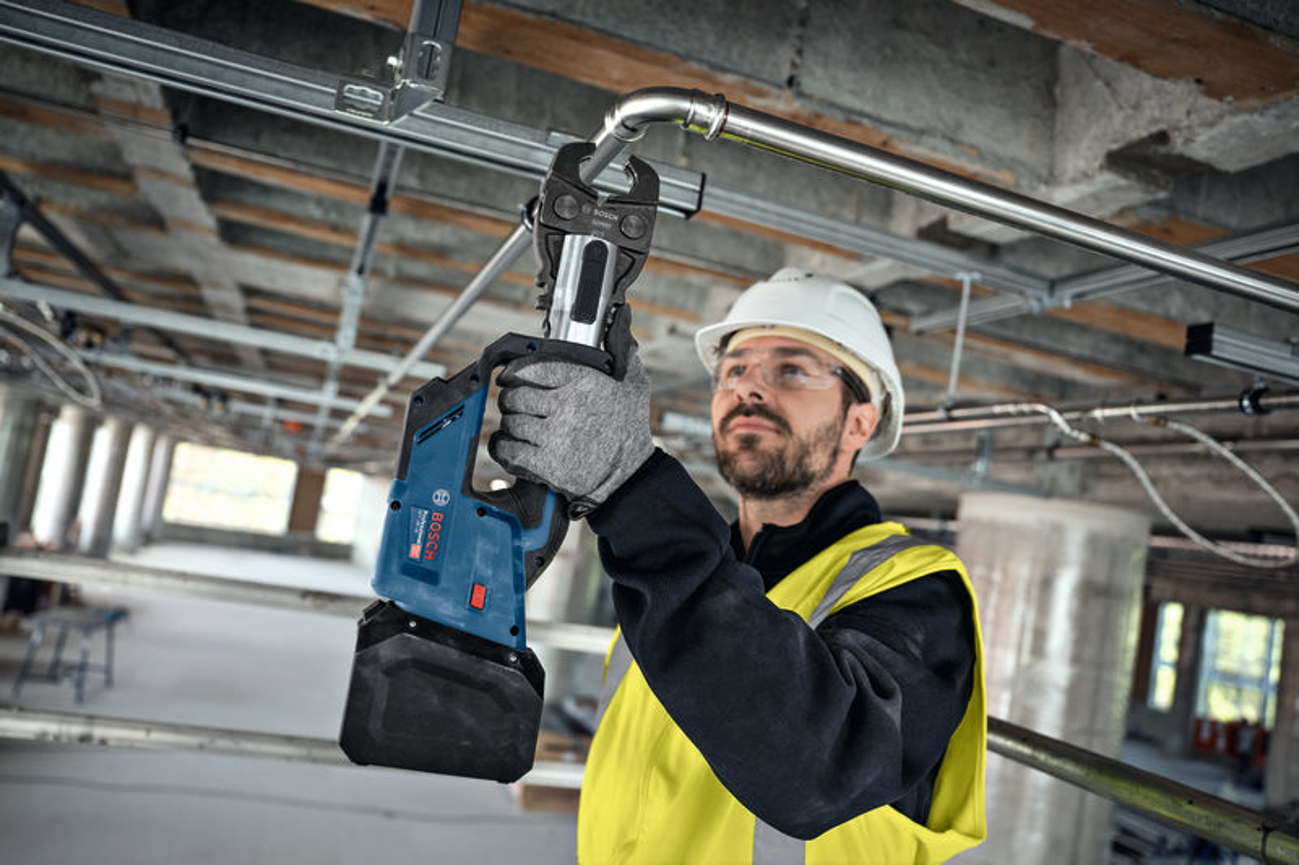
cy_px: 432
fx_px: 1046
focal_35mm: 29
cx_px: 650
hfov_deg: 63.7
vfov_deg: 44.9
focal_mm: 29
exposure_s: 1/160
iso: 400
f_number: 3.2
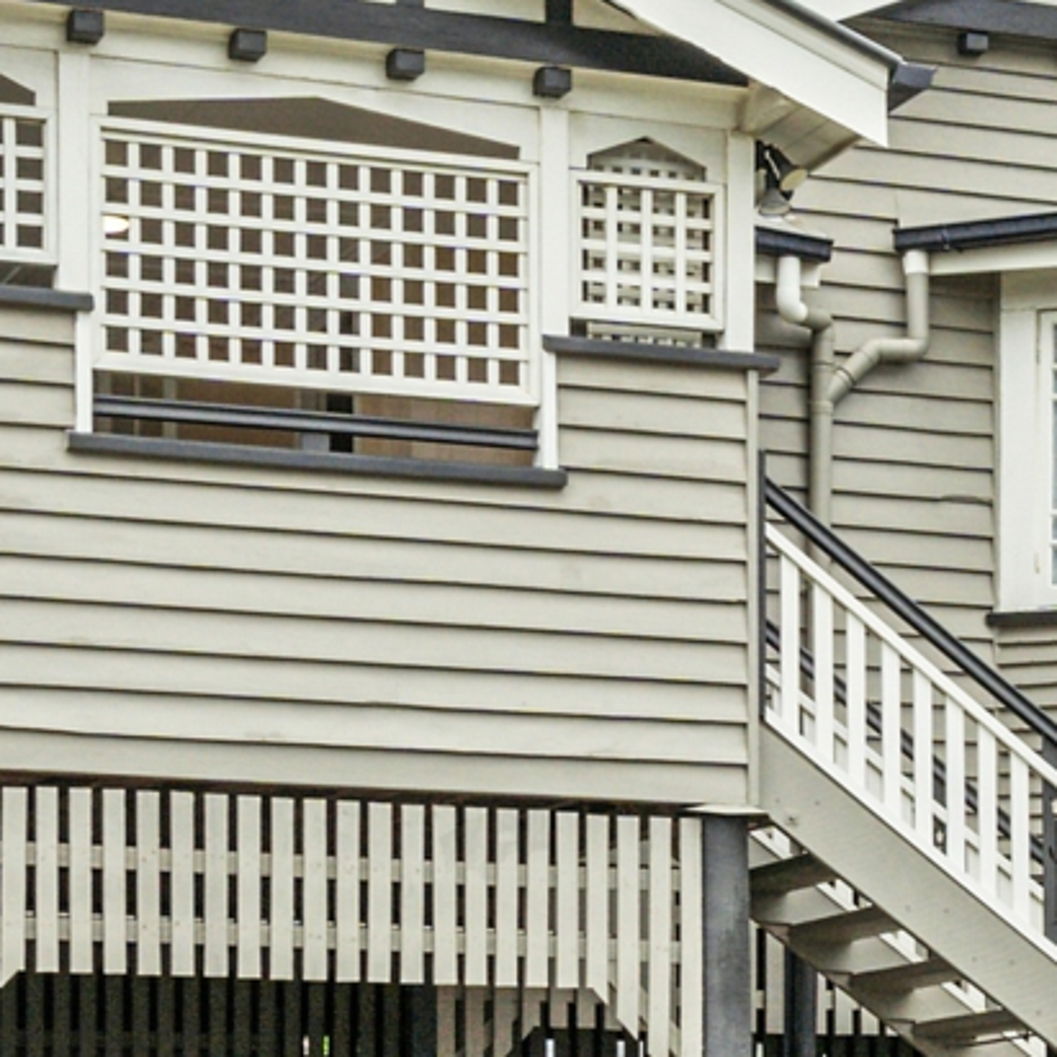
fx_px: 4456
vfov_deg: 13.5
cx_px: 1366
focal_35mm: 129
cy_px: 648
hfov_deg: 13.1
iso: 200
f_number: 11
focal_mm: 26
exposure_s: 1/100
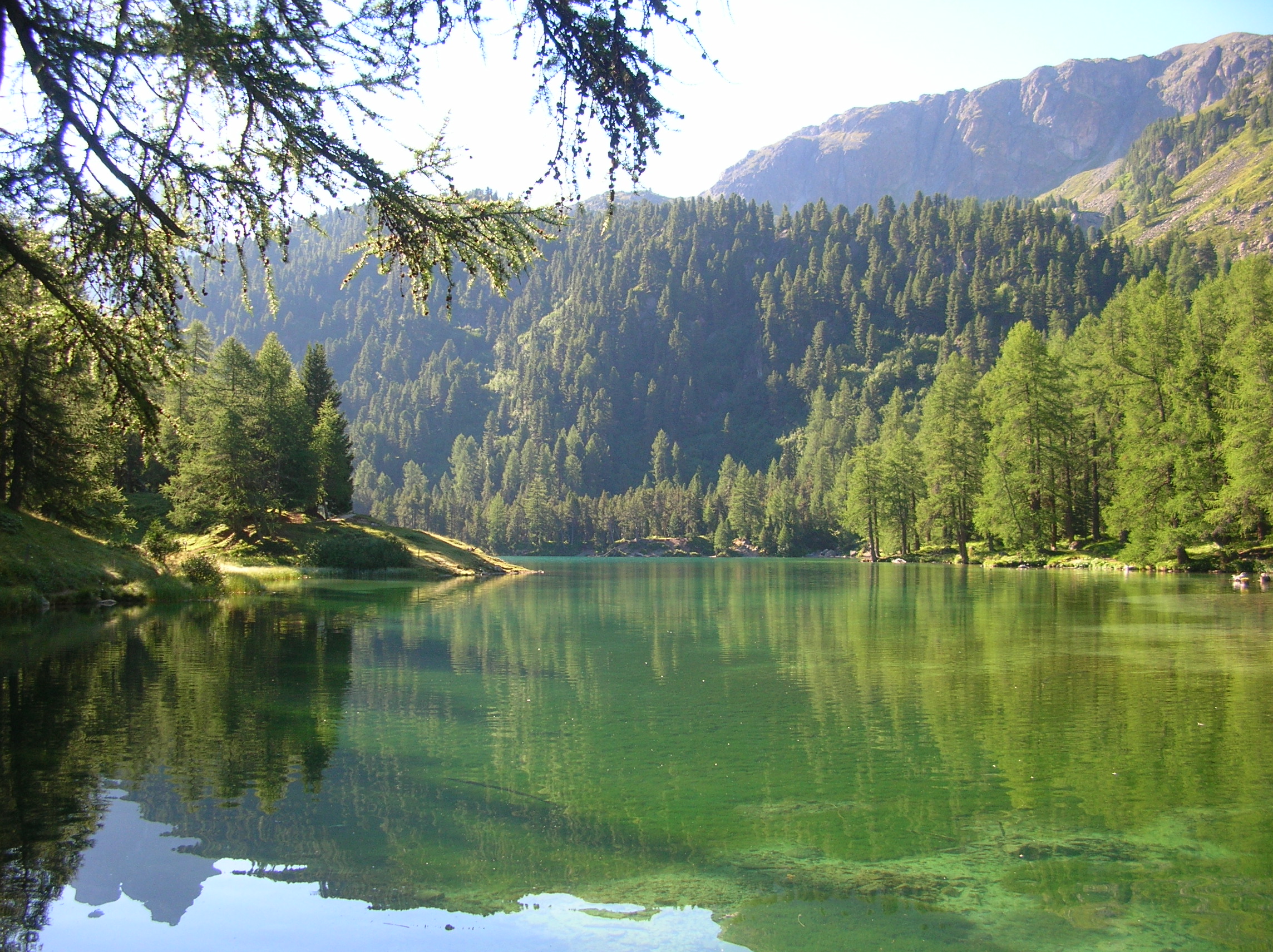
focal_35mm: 35
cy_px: 476
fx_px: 1286
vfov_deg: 40.6
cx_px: 636
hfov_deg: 52.7
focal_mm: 5.8
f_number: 2.8
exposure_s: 1/177
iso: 50
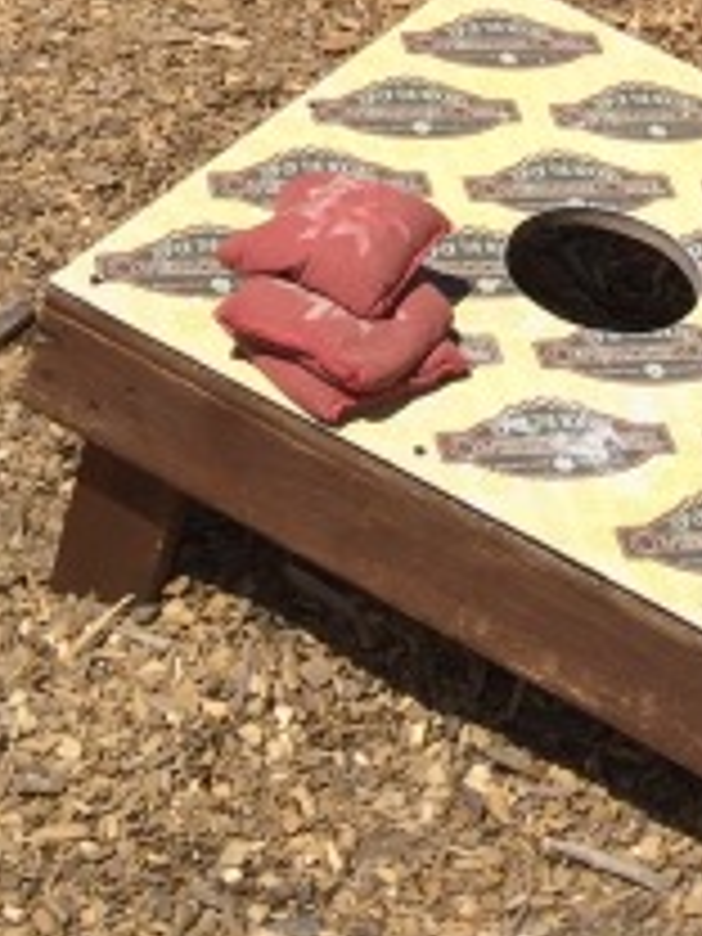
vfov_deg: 14.4
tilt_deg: -13.1
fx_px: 3218
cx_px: 1048
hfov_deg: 11.9
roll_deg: -2.6
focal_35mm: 119
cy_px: -799
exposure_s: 1/4115
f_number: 2.2
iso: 32
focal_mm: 4.15
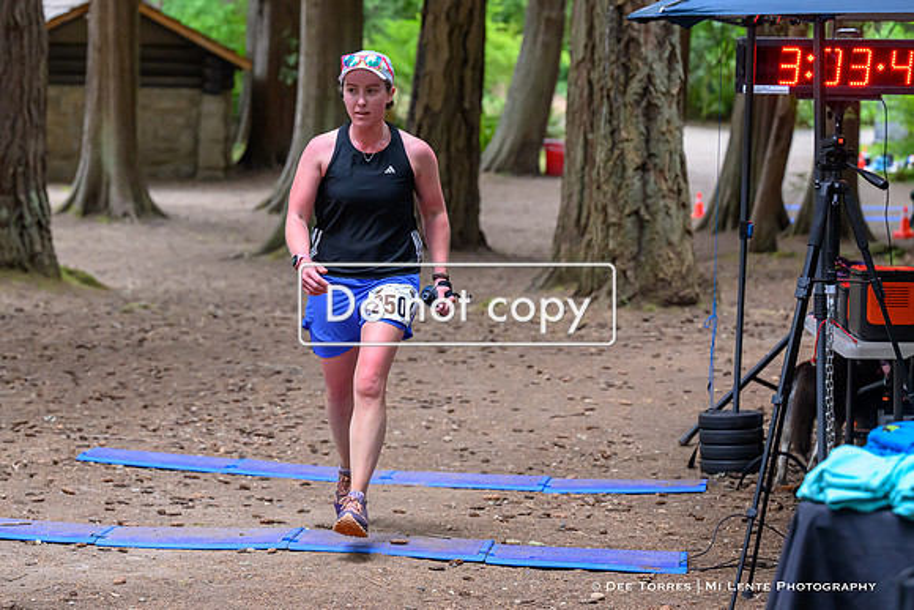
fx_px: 2443
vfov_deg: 14.2
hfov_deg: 21.2
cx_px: 367
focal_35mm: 96
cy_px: 347
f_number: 3.5
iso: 5000
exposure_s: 1/640
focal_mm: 70
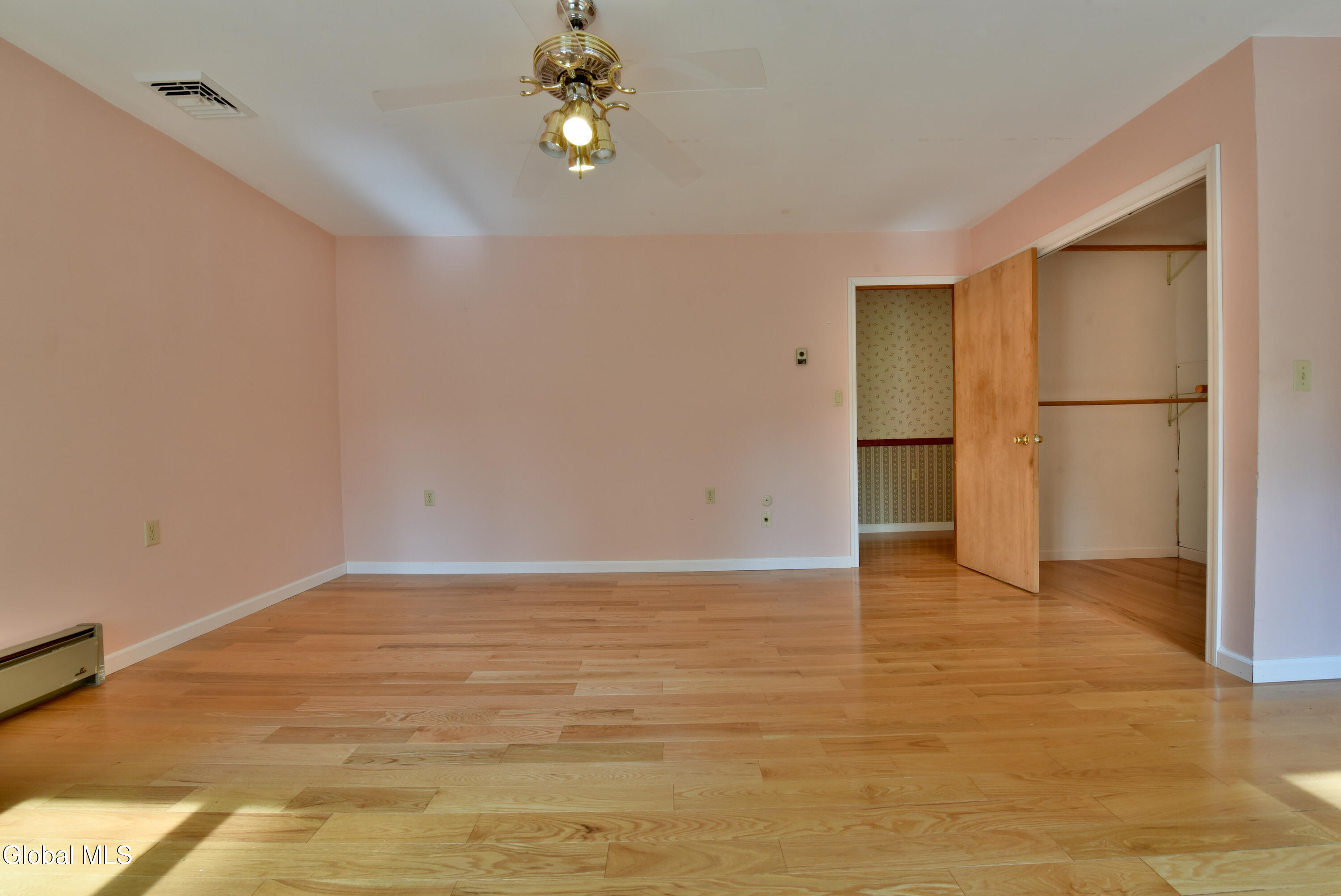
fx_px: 522
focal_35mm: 14
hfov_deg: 104.2
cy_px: 448
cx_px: 670
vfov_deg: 81.3
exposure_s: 1/40
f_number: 11
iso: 800
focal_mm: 14
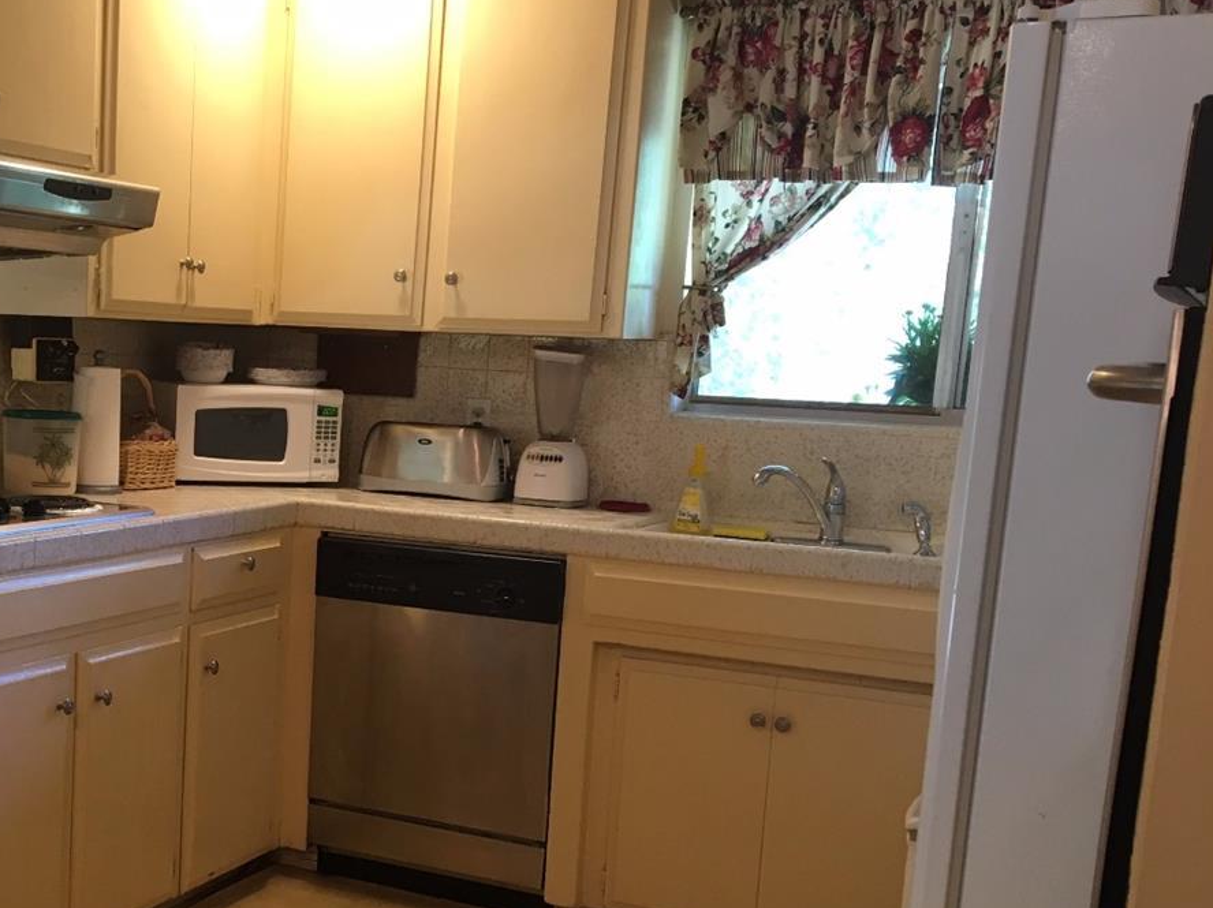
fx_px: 1716
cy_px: 621
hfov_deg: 37.2
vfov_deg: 29.4
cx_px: 194
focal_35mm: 49
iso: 64
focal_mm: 4.15
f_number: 2.2
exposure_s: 1/30
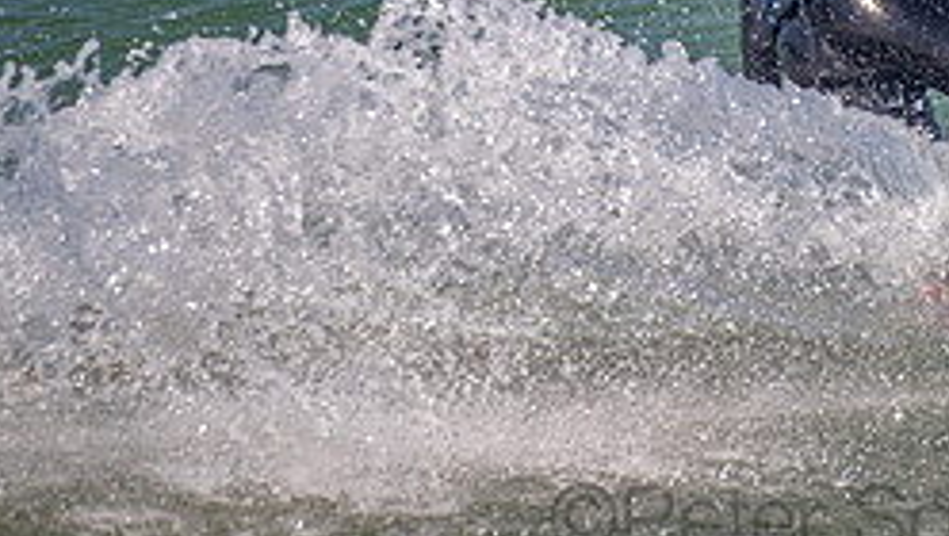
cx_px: 846
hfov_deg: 1.8
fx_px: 30802
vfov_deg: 1.0
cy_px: -117
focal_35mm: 1223
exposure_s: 1/500
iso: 140
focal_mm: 500
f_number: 5.6
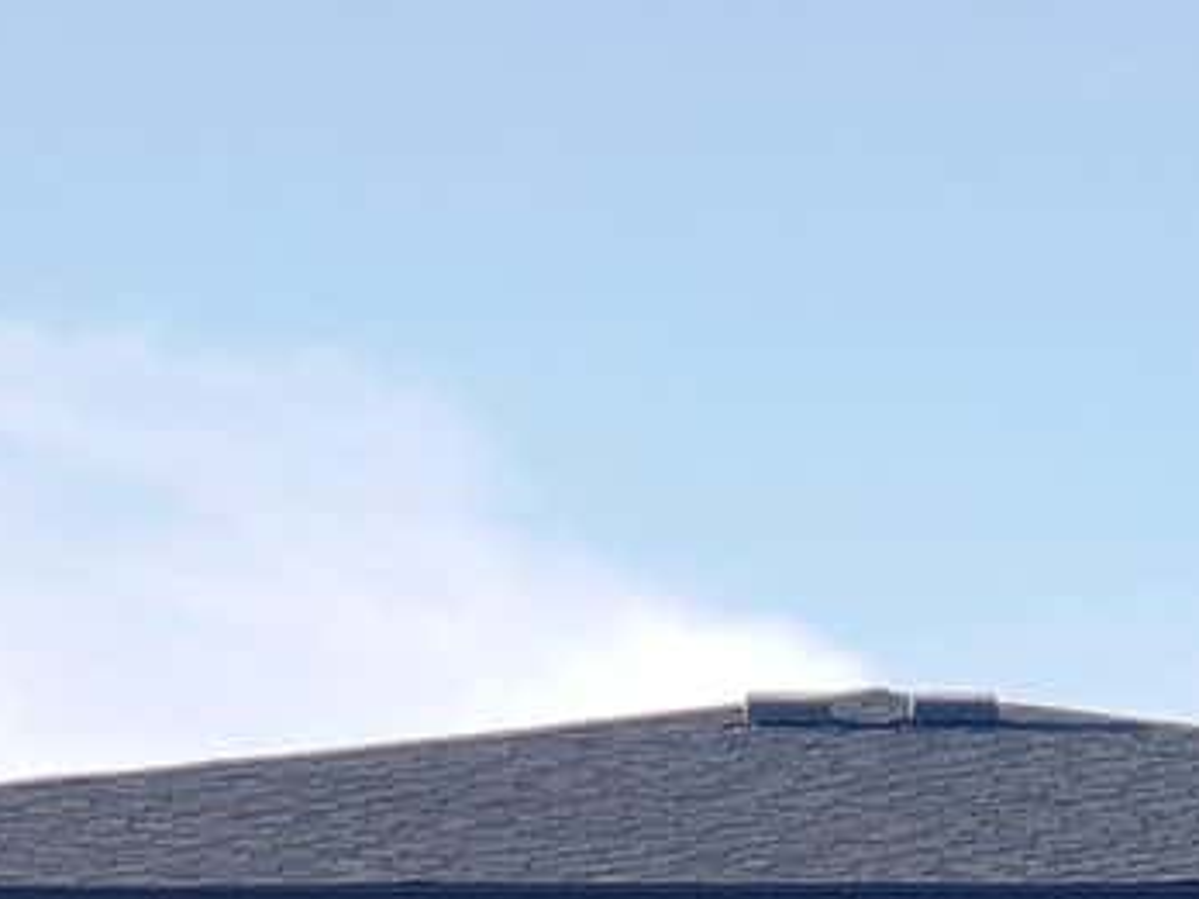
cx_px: 1192
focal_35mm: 215
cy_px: 1739
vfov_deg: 6.7
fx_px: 7447
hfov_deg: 9.1
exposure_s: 1/237
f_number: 2.4
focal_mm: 6
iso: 32
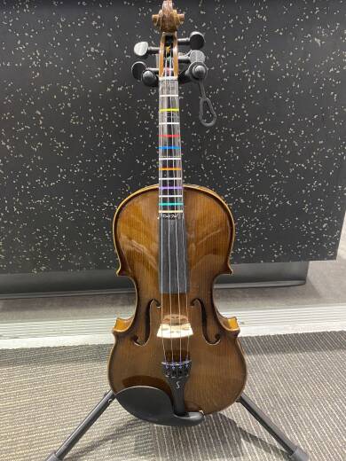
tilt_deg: -24.6
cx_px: 173
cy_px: 230
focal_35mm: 26
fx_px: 347
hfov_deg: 53.1
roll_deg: +3.0
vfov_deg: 67.3
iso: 500
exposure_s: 1/30
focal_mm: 4.25
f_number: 1.8
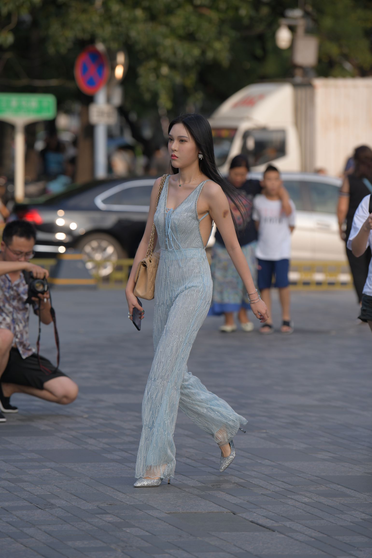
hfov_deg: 7.8
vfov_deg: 11.7
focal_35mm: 175
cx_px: 186
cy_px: 279
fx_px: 2712
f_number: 4
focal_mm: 175
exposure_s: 1/800
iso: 160
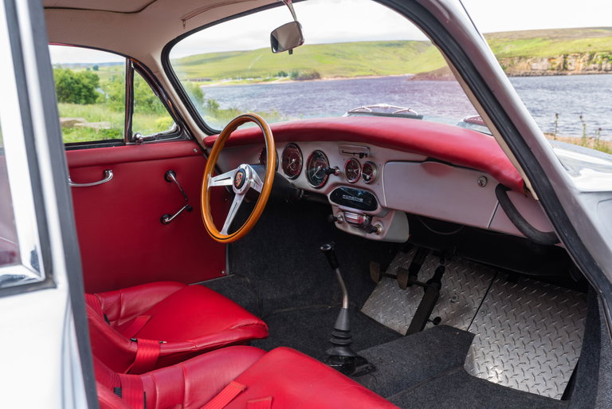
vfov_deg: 37.9
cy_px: 204
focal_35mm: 35
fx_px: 595
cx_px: 306
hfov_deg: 54.4
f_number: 9
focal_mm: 35
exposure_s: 1/8
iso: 100
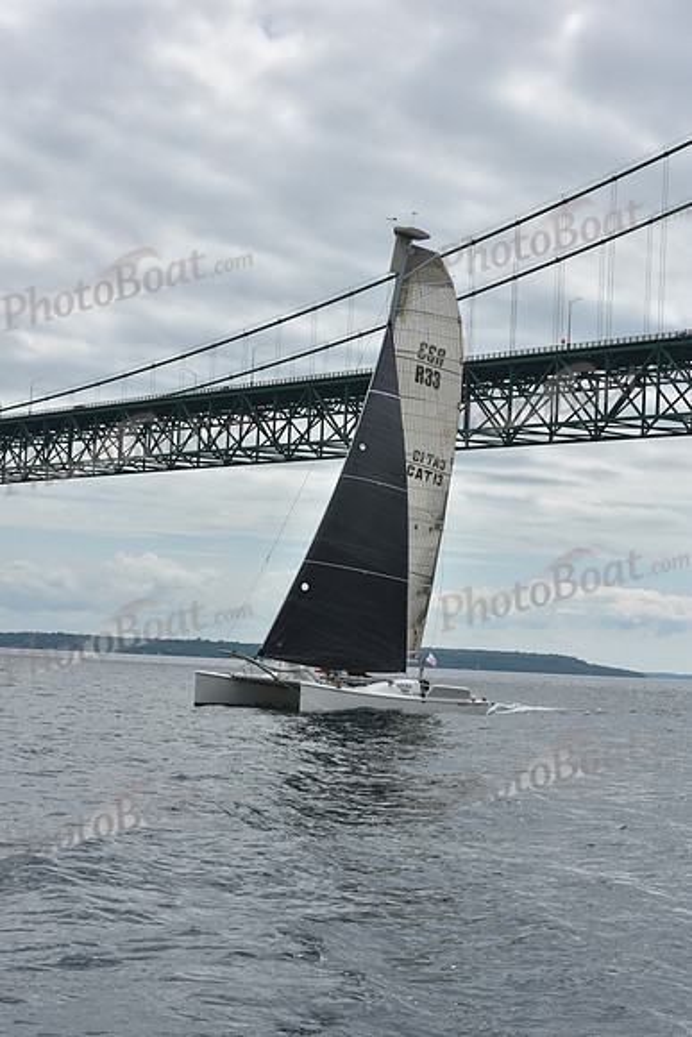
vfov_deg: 28.8
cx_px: 346
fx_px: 2017
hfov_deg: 19.5
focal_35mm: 70
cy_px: 518
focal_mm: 70
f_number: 11
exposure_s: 1/800
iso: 250
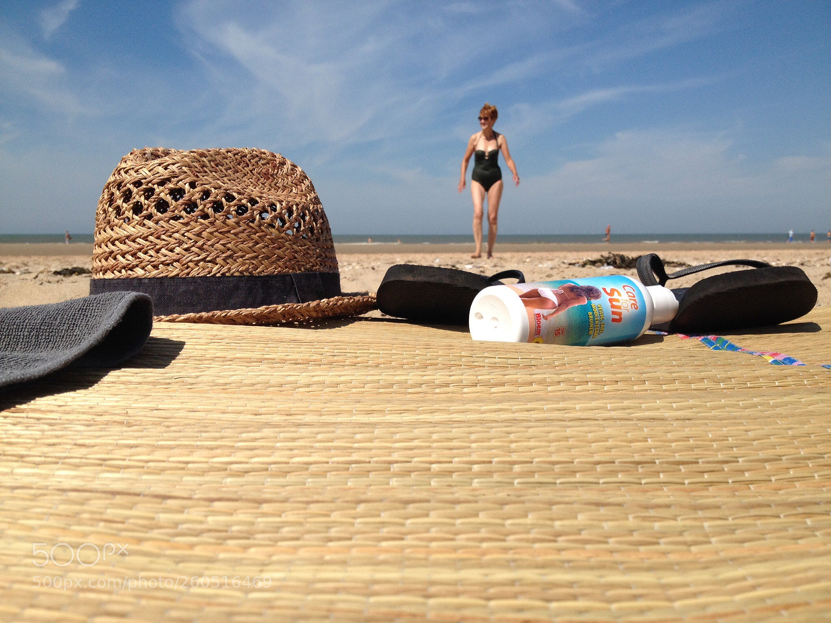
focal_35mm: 35
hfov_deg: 52.6
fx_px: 840
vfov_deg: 40.7
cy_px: 312
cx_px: 416
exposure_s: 1/3067
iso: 50
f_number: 2.4
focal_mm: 4.28
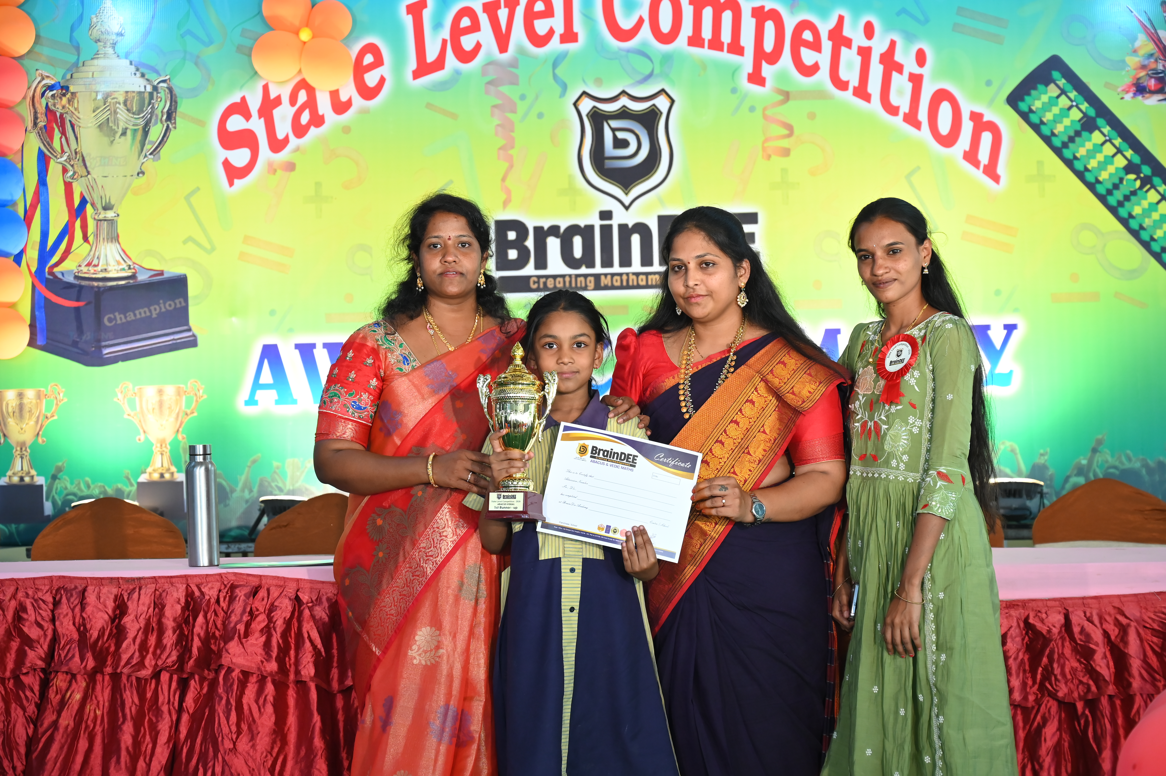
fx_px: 2071
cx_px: 583
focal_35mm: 64
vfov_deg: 21.2
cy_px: 388
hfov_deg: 31.4
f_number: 5.6
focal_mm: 64
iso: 1600
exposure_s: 1/160
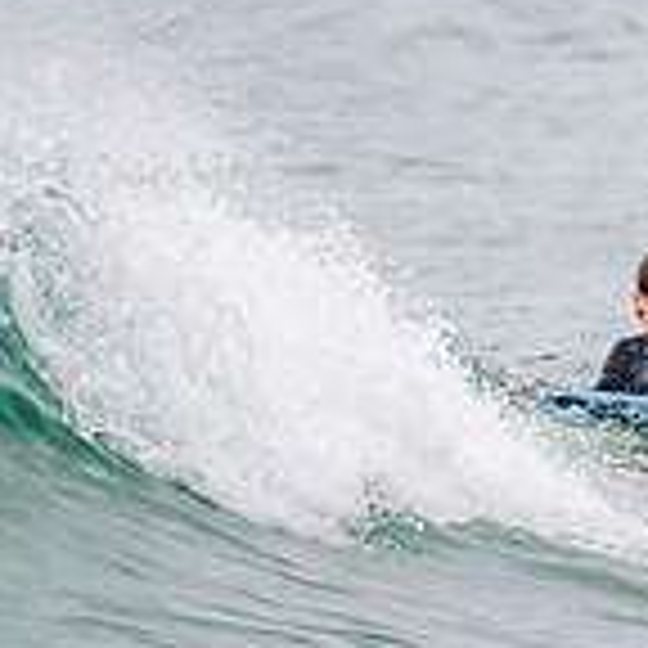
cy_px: 283
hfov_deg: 0.8
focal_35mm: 2100
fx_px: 44476
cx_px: 1274
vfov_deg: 0.8
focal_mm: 500
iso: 720
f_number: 5.6
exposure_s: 1/800
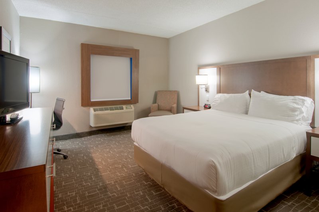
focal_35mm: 18
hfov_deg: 90.1
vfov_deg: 67.2
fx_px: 159
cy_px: 106
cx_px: 160
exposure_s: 1/4
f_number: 14
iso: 200
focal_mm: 12
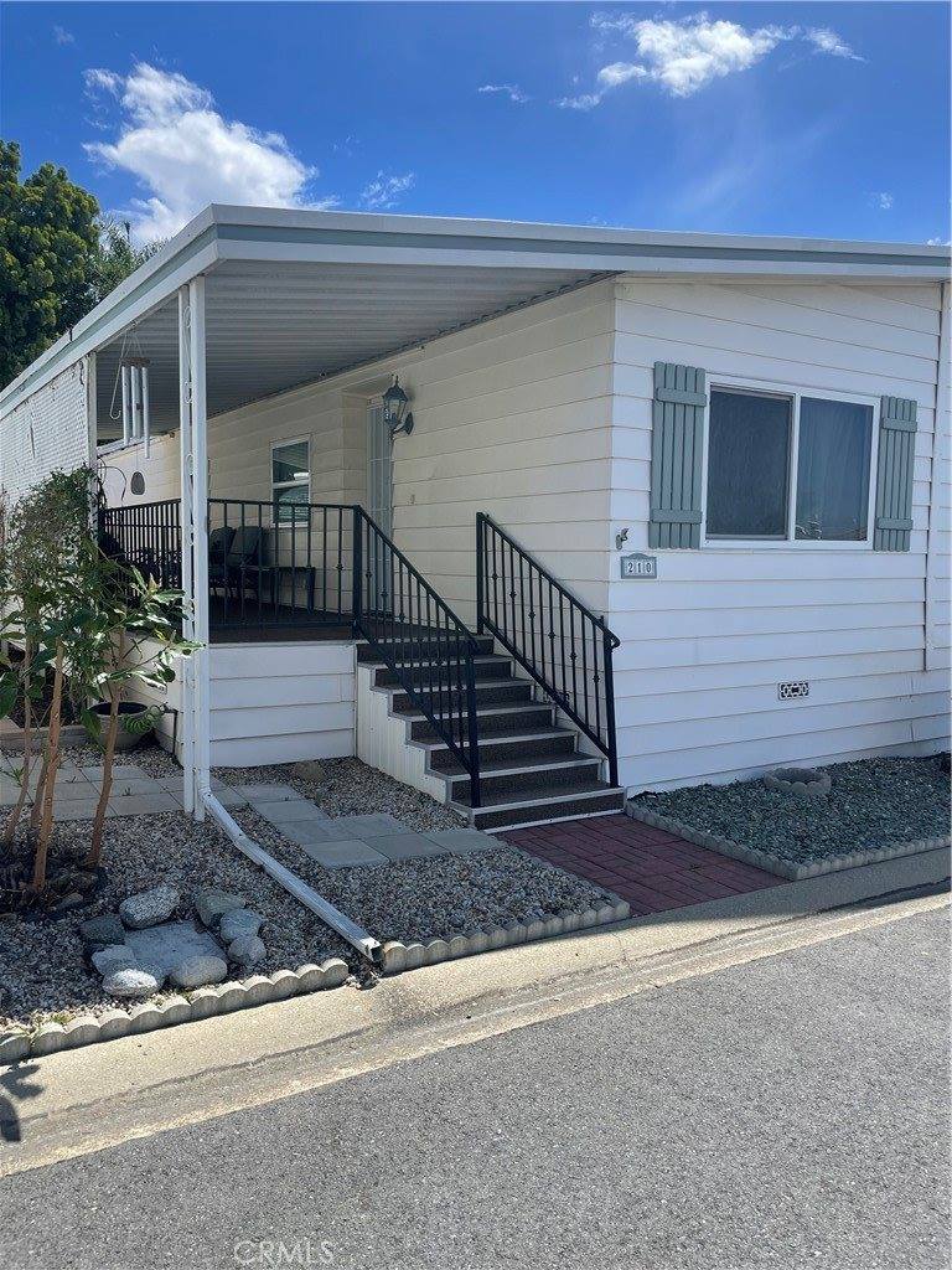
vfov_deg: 67.3
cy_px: 635
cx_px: 476
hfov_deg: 53.1
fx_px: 953
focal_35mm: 26
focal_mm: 4.2
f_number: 1.6
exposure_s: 1/2747
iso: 32
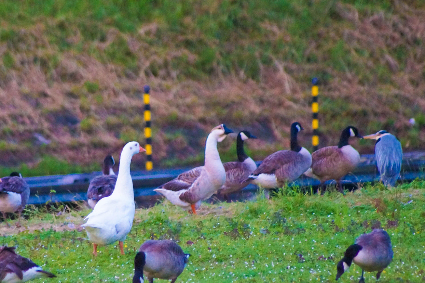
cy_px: 171
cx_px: 126
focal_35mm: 741
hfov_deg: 2.8
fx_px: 8740
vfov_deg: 1.9
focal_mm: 300
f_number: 5.6
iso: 3200
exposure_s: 1/400
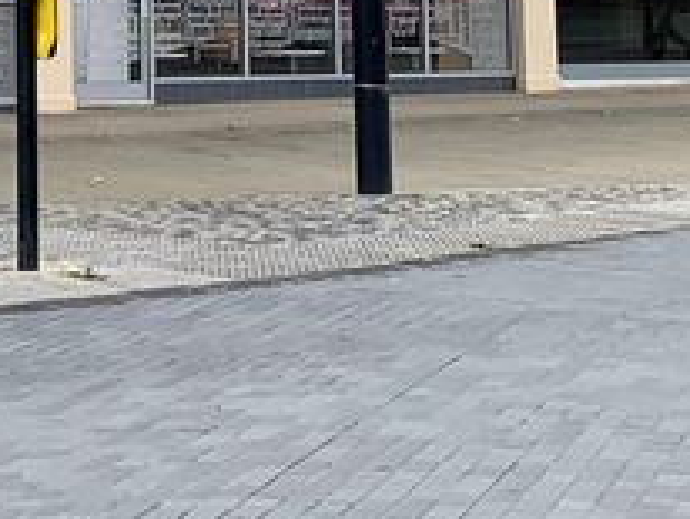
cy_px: -477
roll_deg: -0.7
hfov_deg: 13.8
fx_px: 2794
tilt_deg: +9.4
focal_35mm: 140
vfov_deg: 9.9
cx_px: -60
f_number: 1.8
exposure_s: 1/627
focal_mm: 4.25
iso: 25
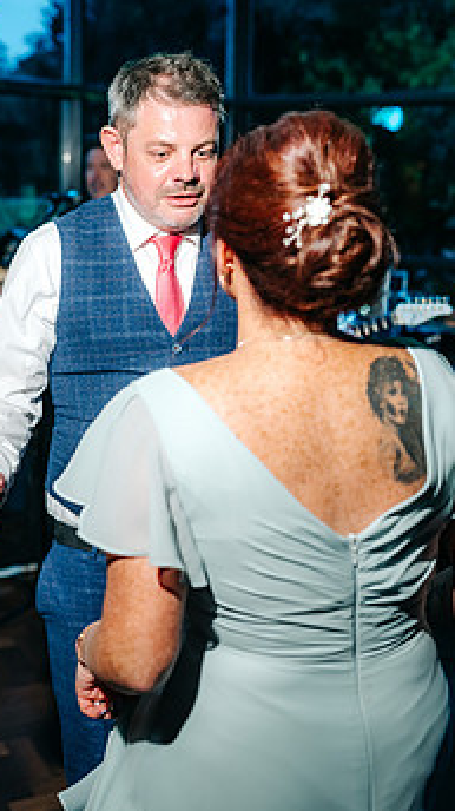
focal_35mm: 48
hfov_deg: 24.7
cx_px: 149
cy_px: 396
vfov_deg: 42.9
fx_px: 1032
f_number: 2.2
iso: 400
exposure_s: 1/200
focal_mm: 35
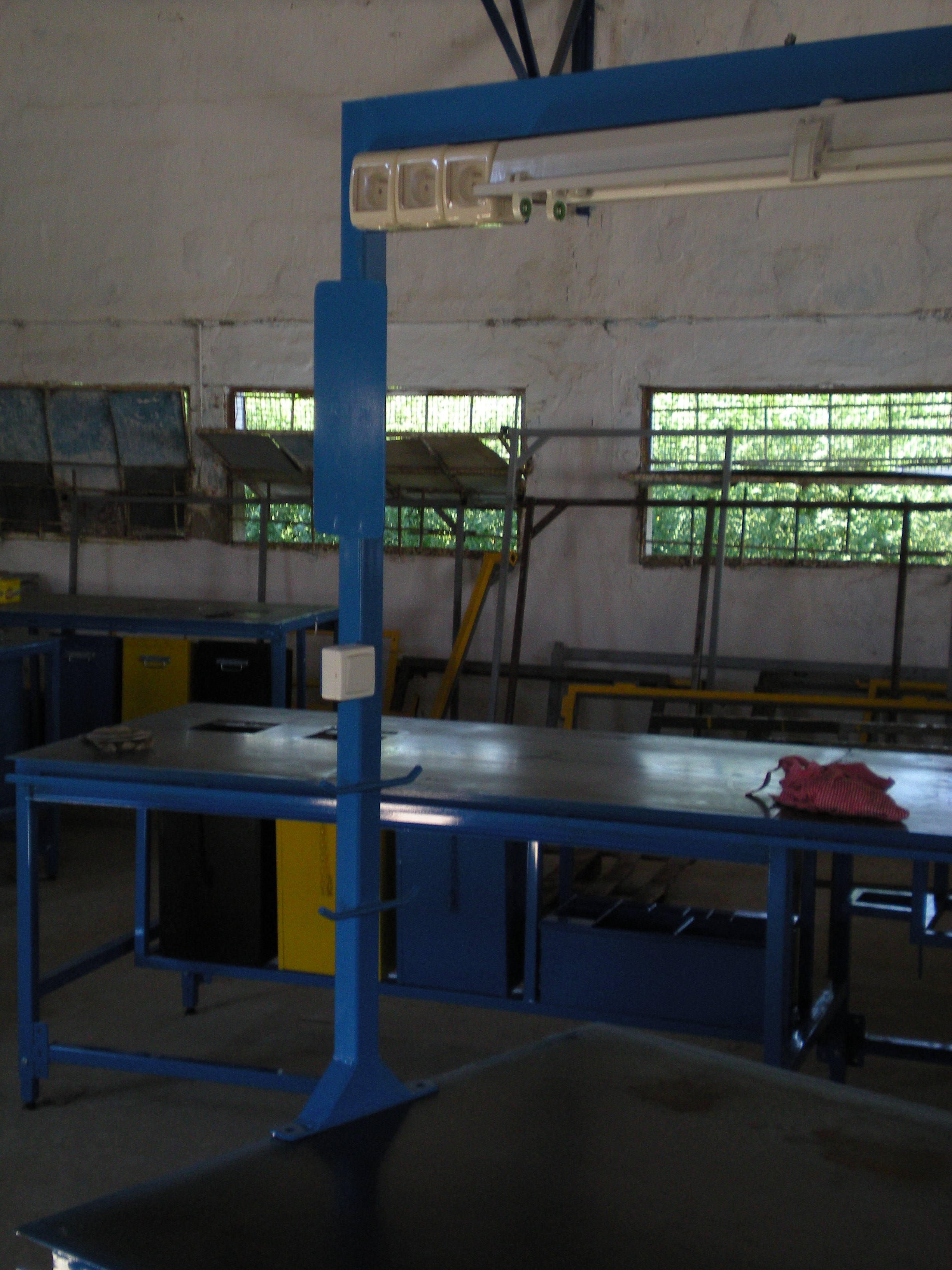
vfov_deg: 34.3
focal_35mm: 56
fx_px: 2053
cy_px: 635
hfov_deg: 26.1
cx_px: 476
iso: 167
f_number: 3.9
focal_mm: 9.3
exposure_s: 1/60.8
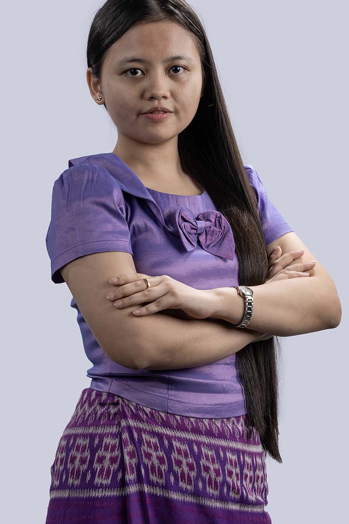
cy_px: 277
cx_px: 145
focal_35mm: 125
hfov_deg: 11.0
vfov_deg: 16.4
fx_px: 1819
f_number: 11
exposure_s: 1/200
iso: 80
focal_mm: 105
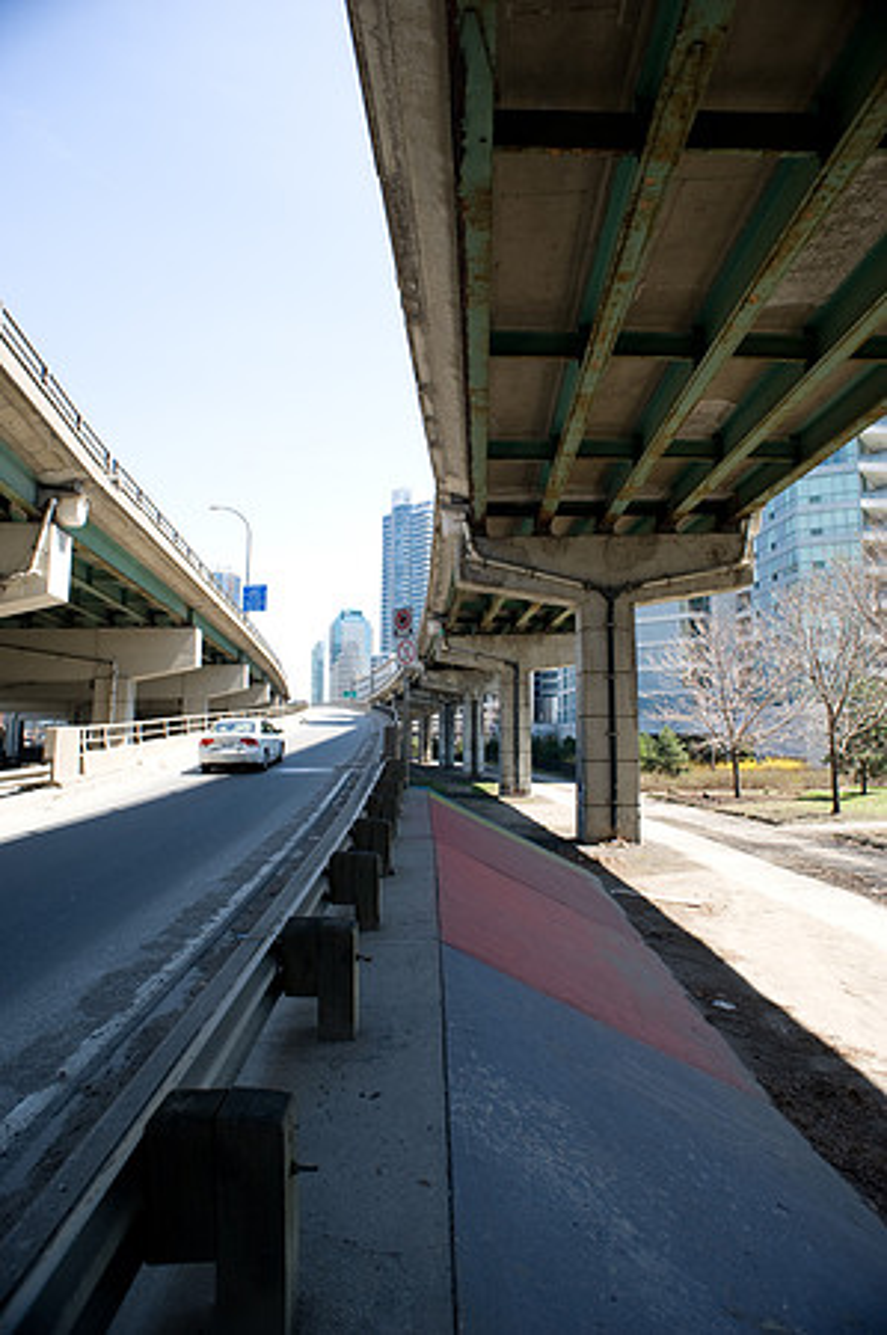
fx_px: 741
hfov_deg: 61.8
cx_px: 444
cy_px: 668
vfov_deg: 84.0
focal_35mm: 20
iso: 200
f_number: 5.6
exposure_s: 1/500
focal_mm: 20
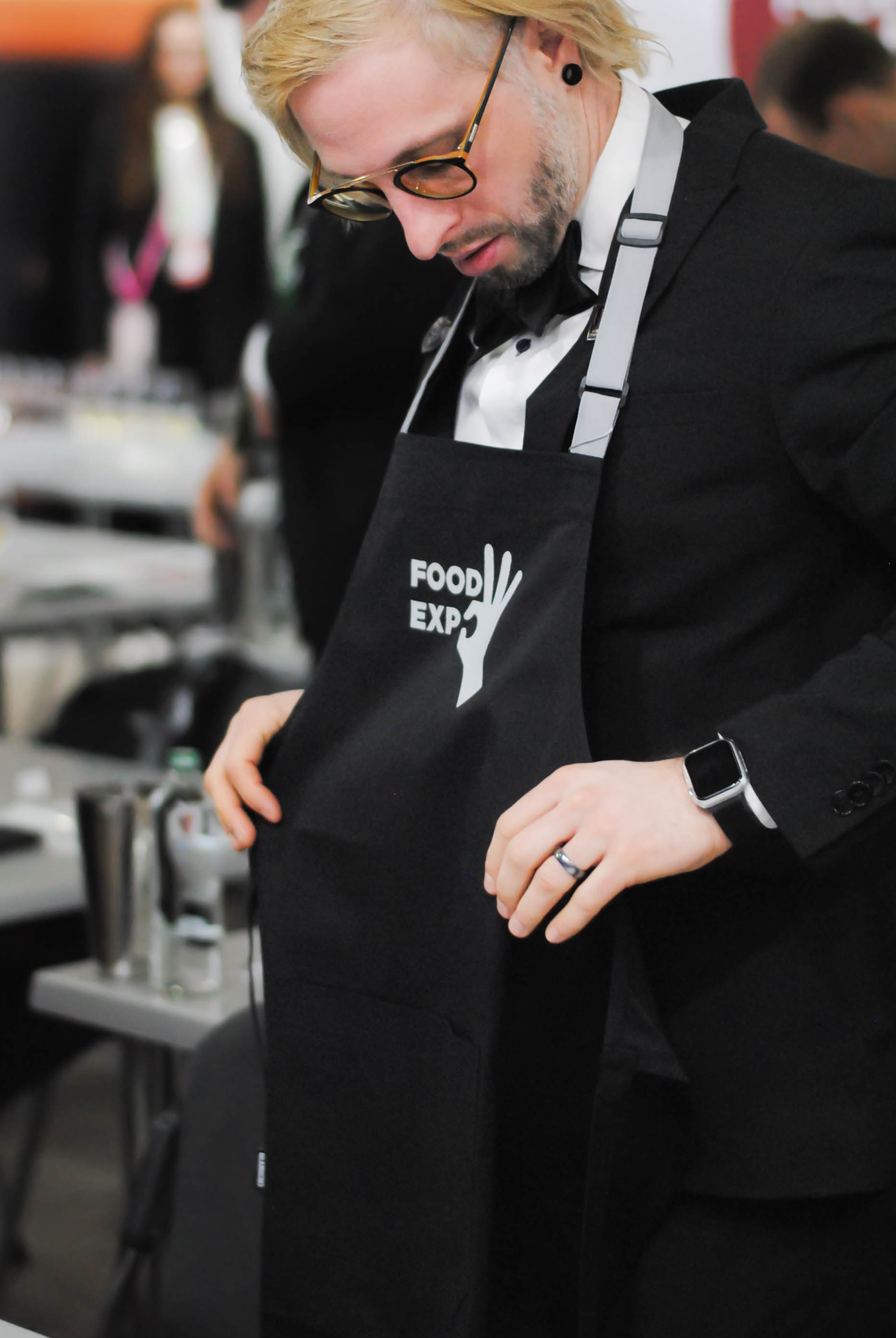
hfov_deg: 13.4
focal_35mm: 102
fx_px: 3797
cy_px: 457
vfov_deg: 19.9
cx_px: 337
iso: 800
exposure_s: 1/400
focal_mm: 50
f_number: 1.8
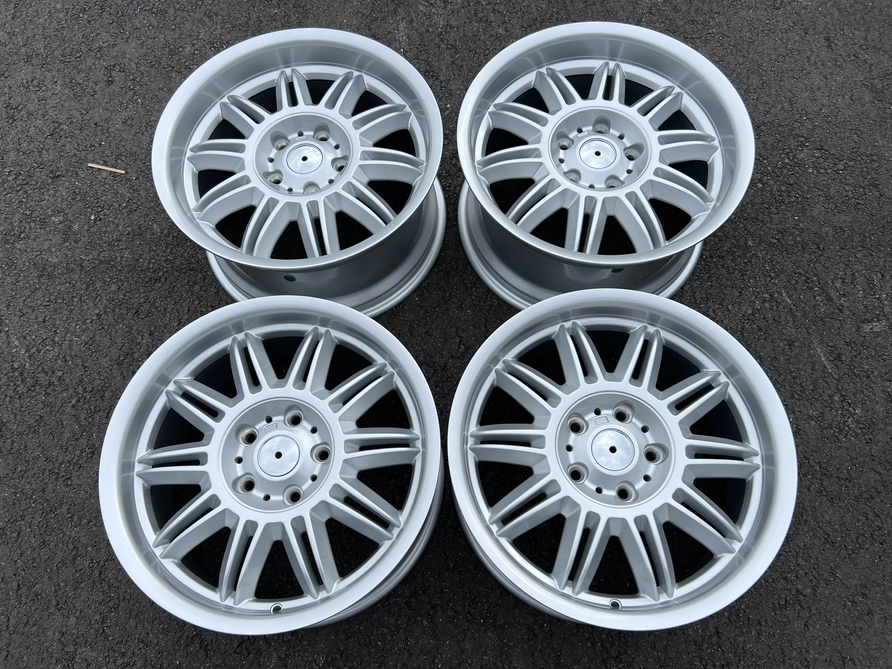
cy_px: 334
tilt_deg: -70.7
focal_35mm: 26
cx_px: 446
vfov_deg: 53.1
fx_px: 670
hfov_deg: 67.3
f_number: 1.5
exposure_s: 1/2762
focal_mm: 5.7
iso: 50
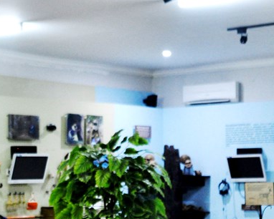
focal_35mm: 106
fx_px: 860
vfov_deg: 14.3
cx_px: 66
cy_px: 227
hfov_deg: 18.0
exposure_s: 1/30
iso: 800
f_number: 13
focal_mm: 24
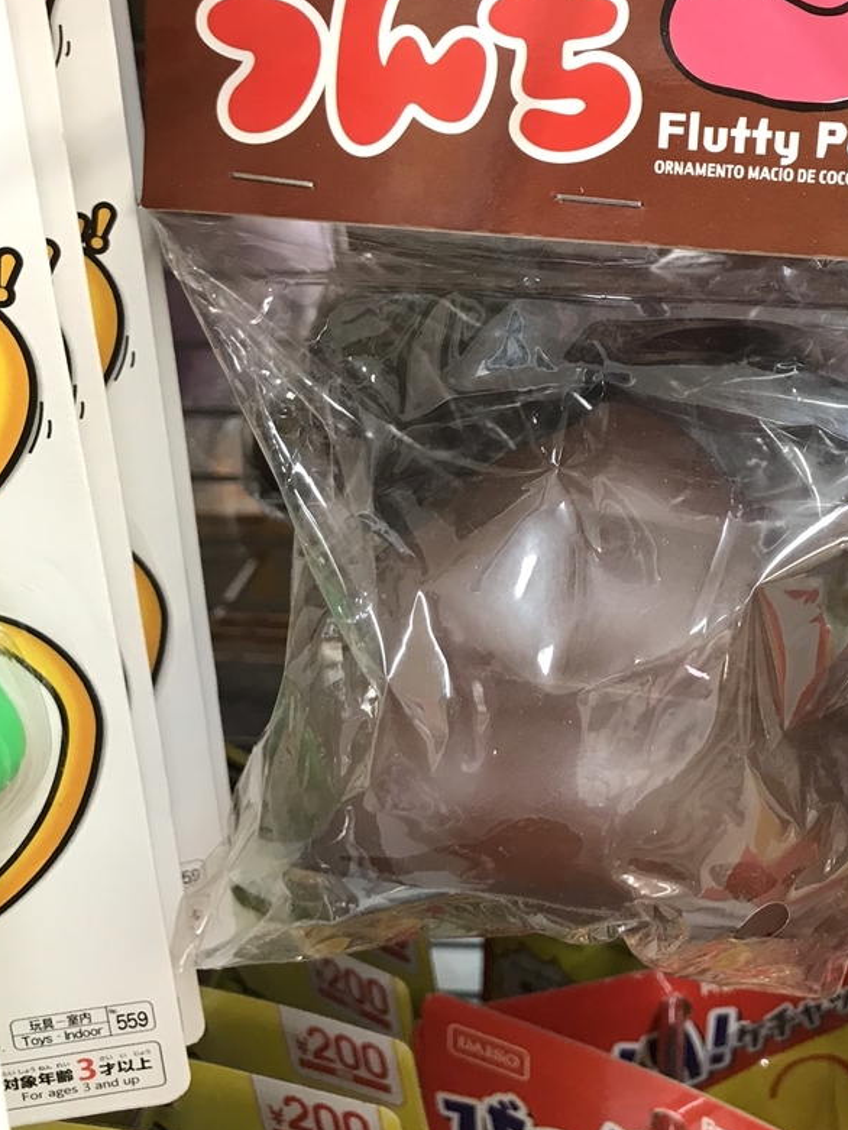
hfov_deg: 33.1
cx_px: 614
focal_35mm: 43
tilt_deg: -19.4
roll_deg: +0.2
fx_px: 1404
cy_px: 418
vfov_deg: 43.5
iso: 50
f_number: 1.8
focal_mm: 3.99
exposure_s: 1/17
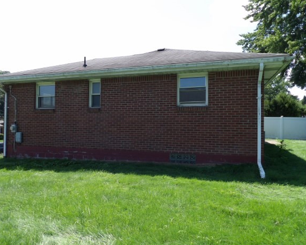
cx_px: 146
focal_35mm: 26
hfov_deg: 66.0
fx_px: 235
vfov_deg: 54.9
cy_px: 123
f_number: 3.2
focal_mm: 4.3
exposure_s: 1/528
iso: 100
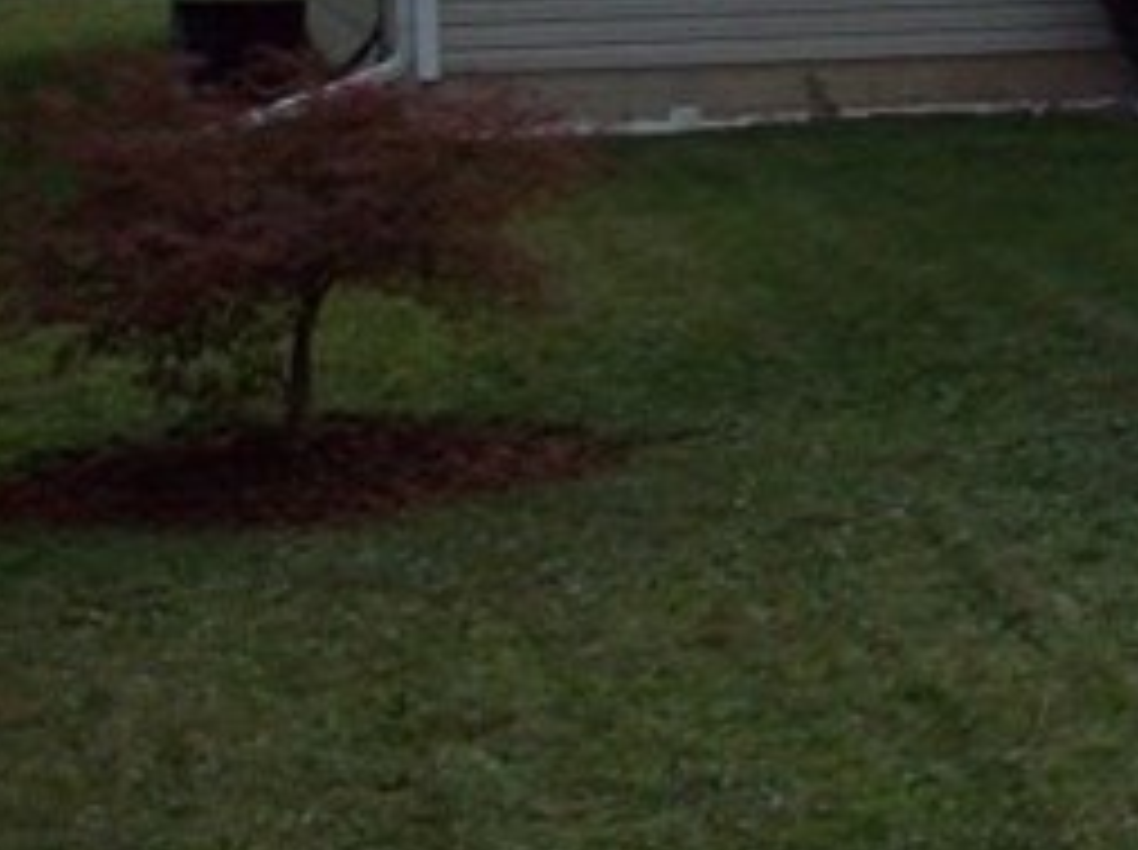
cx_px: 2128
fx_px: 4924
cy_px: -421
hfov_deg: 12.0
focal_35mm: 150
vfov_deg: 9.6
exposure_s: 1/464
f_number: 5.6
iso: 80
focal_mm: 6.2
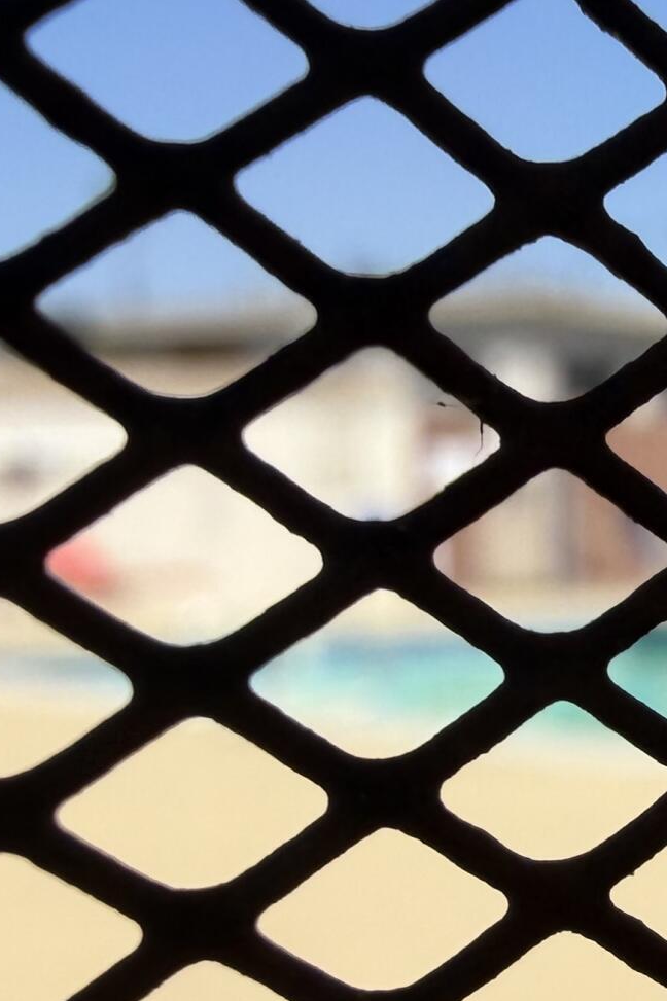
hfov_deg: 16.7
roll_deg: +1.0
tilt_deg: -6.6
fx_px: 2141
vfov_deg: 26.0
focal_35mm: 77
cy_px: 745
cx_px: 877
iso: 20
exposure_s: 1/924
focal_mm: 2.22
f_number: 2.2
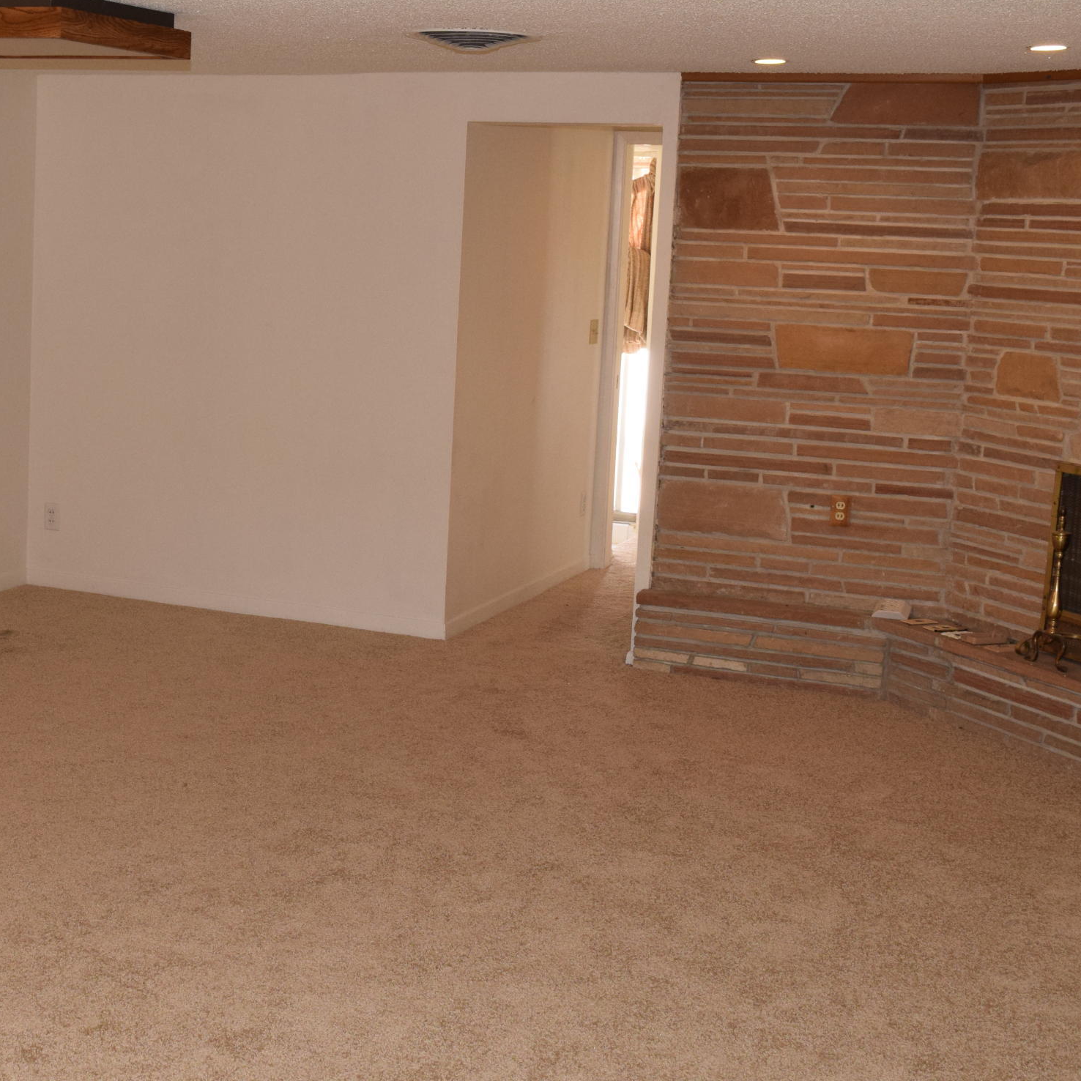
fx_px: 2014
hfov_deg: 29.6
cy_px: 536
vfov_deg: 30.0
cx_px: 275
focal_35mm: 57
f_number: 5
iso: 800
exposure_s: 1/100
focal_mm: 22
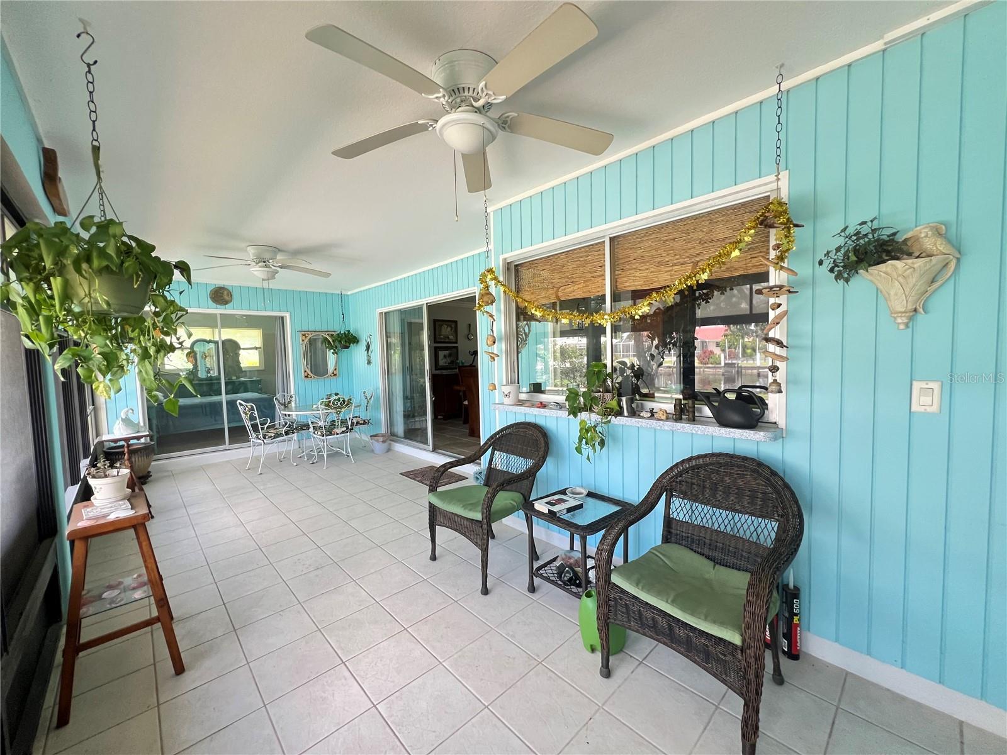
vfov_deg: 89.9
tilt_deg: -3.7
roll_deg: +0.9
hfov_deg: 106.2
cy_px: 378
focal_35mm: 13
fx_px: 378
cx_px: 504
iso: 250
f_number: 1.8
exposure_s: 1/67
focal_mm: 1.57
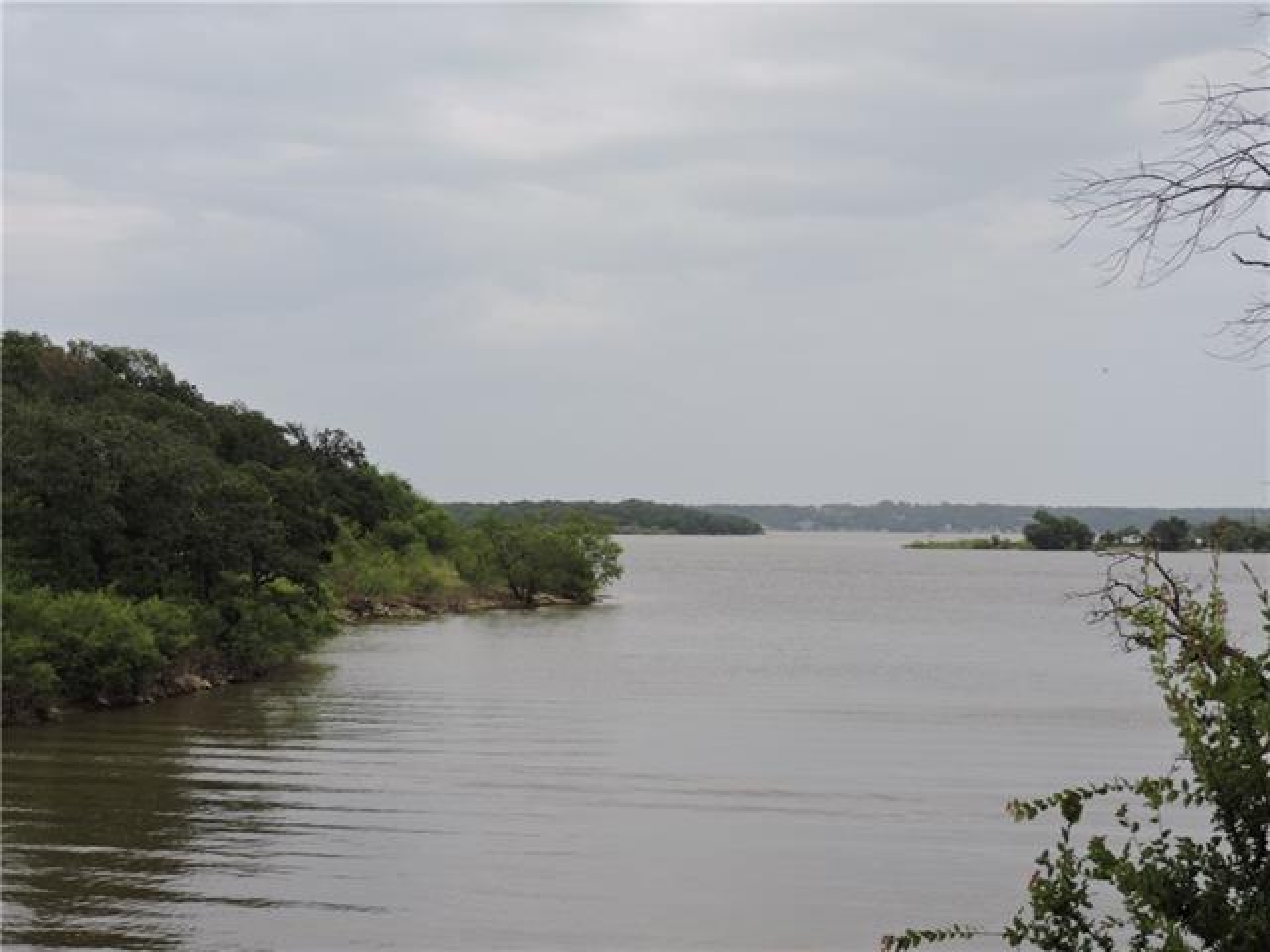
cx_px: 635
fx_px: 2752
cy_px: 476
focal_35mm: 75
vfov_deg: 19.6
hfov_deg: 26.0
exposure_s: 1/1250
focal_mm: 13.4
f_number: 3.9
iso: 100
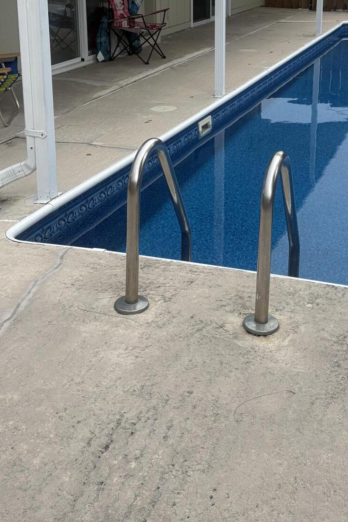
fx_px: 710
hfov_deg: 27.4
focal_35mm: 49
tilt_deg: -14.5
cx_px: 224
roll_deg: -0.8
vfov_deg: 39.2
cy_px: 126
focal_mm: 5.96
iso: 125
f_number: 1.6
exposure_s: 1/121
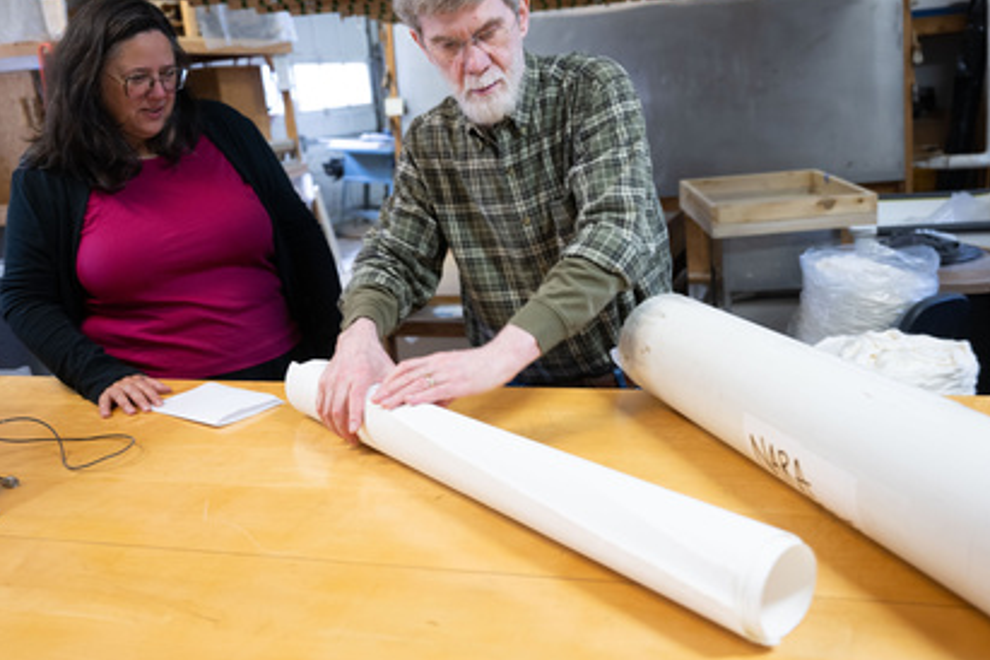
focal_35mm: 36
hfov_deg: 53.6
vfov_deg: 37.2
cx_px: 530
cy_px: 277
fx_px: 978
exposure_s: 1/60
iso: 800
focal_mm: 30.5
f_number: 3.2
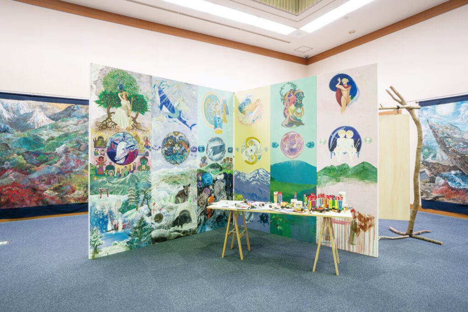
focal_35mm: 20
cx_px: 234
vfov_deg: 61.9
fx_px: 260
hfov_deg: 84.0
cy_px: 156
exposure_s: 2.5
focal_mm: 20
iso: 160
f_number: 16
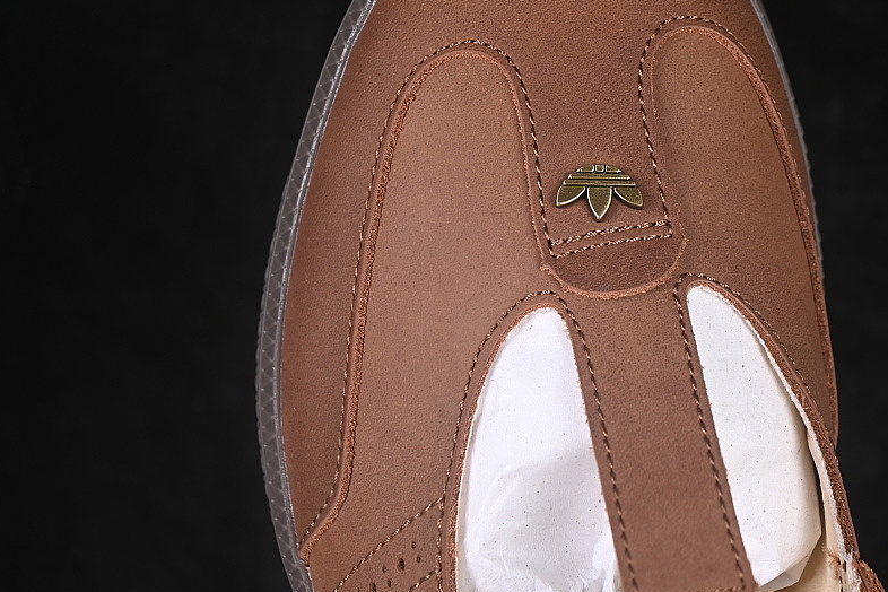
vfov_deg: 13.3
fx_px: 2540
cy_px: 225
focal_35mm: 103
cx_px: 584
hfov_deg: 19.8
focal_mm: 50
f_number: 6.3
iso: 160
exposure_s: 1/60
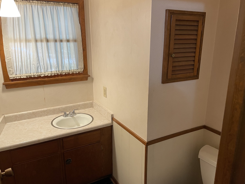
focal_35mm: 28
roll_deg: +0.9
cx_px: 129
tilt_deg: -14.6
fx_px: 198
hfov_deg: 63.4
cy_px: 98
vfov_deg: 49.7
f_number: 1.6
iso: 200
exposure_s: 1/60
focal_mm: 4.2
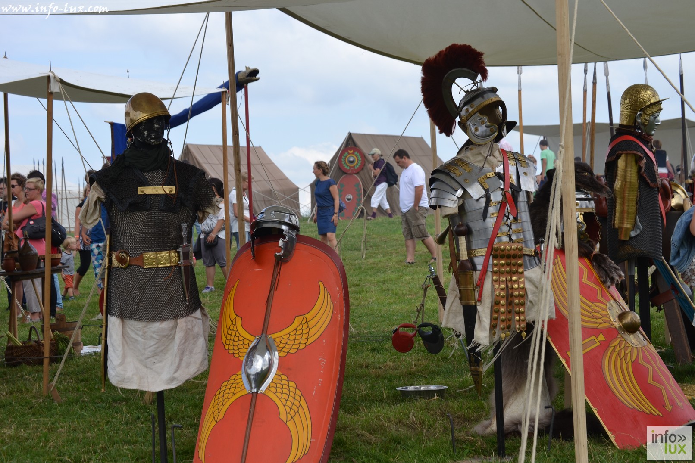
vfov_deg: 16.6
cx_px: 348
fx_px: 1593
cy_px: 232
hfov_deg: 24.6
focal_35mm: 82
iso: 100
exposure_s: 1/200
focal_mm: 55
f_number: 7.1
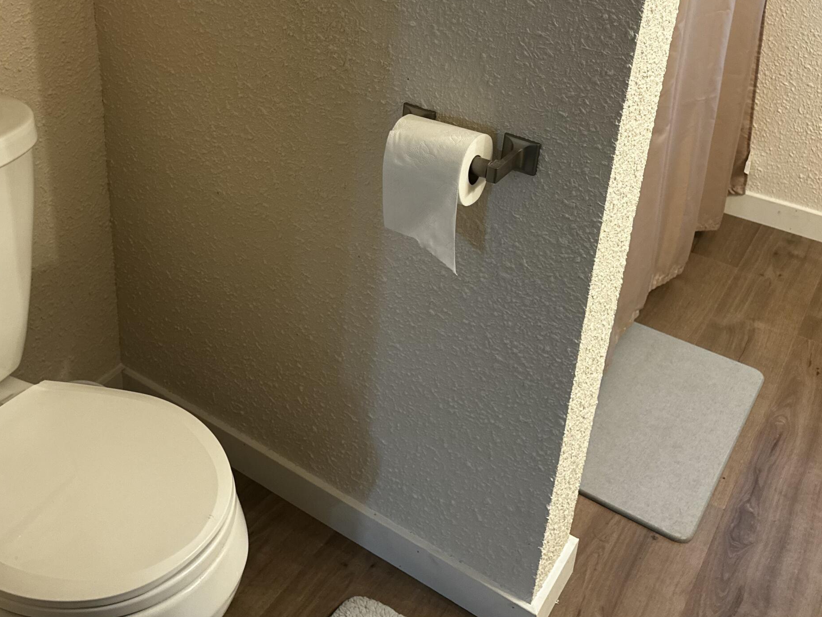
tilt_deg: -26.6
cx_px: 314
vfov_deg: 35.7
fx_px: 926
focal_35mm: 39
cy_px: 132
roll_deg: -1.4
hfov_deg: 47.5
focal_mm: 6.76
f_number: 1.78
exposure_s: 1/60
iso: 200
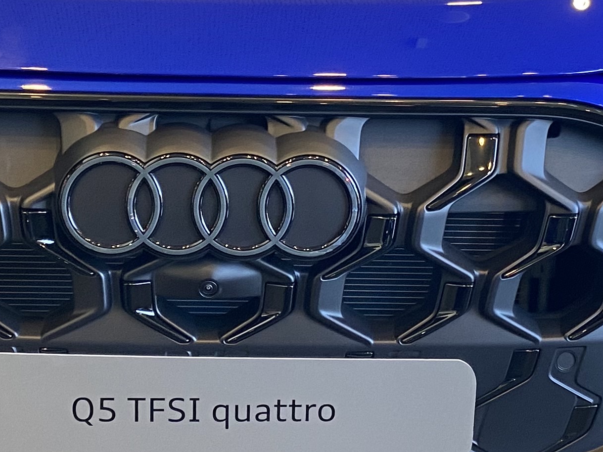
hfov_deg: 22.7
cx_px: 222
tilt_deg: -16.0
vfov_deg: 17.1
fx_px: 1498
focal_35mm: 86
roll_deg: -0.8
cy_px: 154
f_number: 1.8
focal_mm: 4.25
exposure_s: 1/60
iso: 100
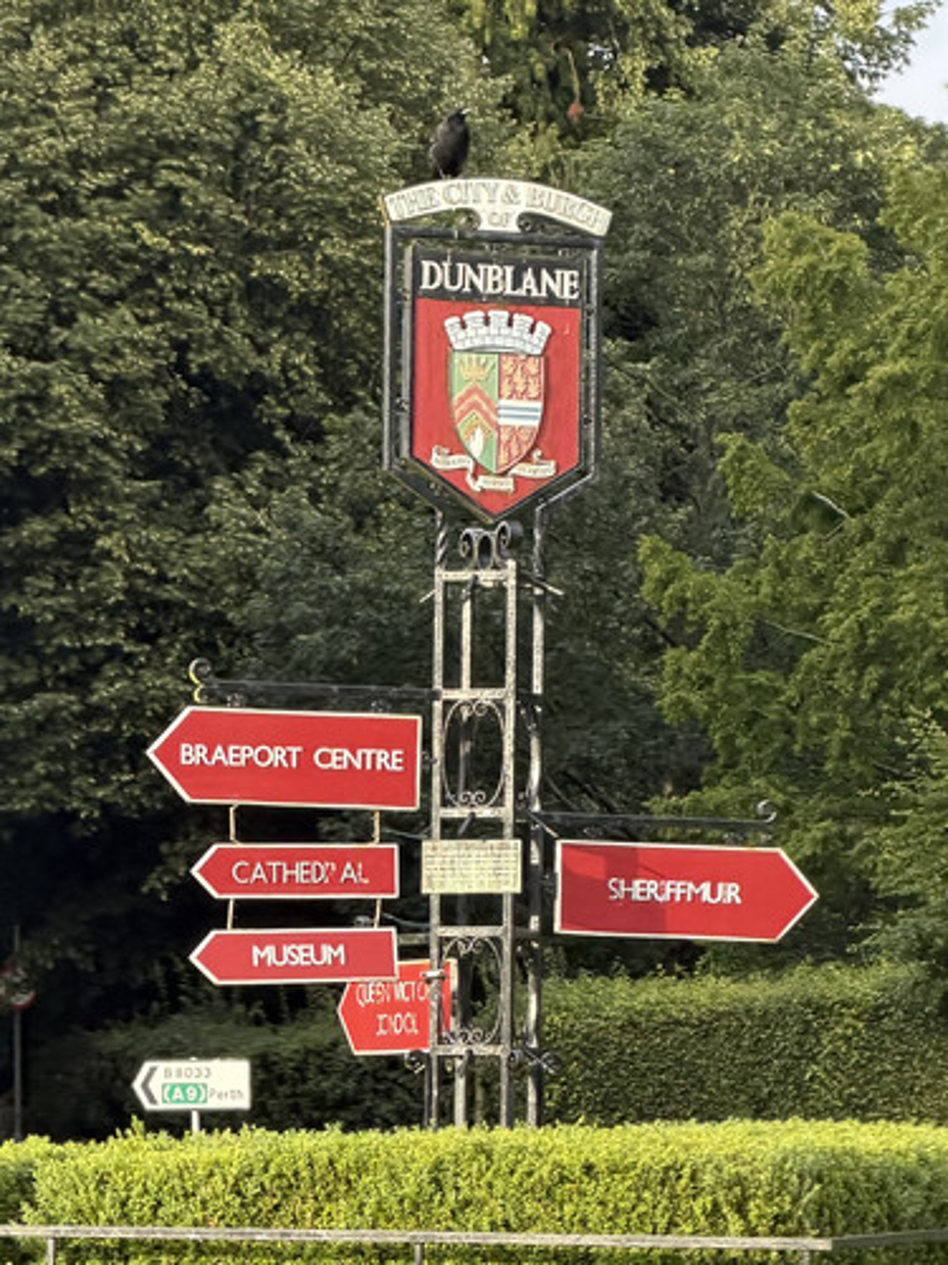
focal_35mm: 100
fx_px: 3651
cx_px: 474
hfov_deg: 14.8
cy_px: 632
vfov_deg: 19.6
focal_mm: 16.89
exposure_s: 1/121
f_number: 2.8
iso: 100
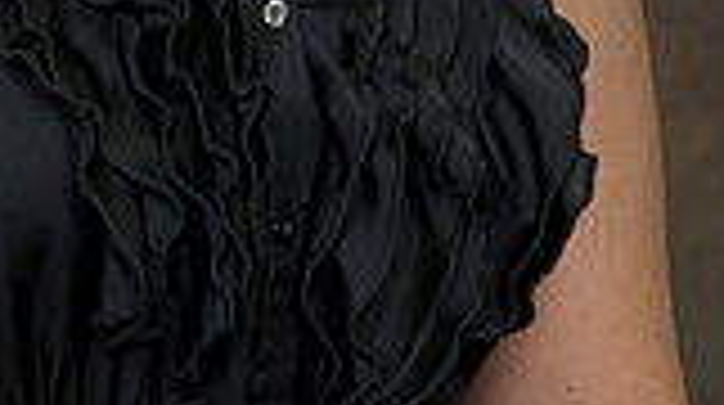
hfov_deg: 4.3
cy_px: -446
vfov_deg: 2.4
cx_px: 160
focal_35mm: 498
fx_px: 9546
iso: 320
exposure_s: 1/125
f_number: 5.6
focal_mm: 170
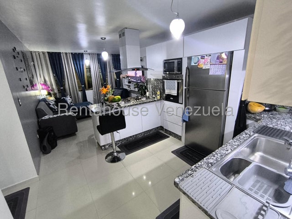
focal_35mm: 16
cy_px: 110
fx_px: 135
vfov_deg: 78.1
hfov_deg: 94.5
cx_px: 146
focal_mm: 1.65
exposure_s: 1/33.3
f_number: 2.2
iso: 320
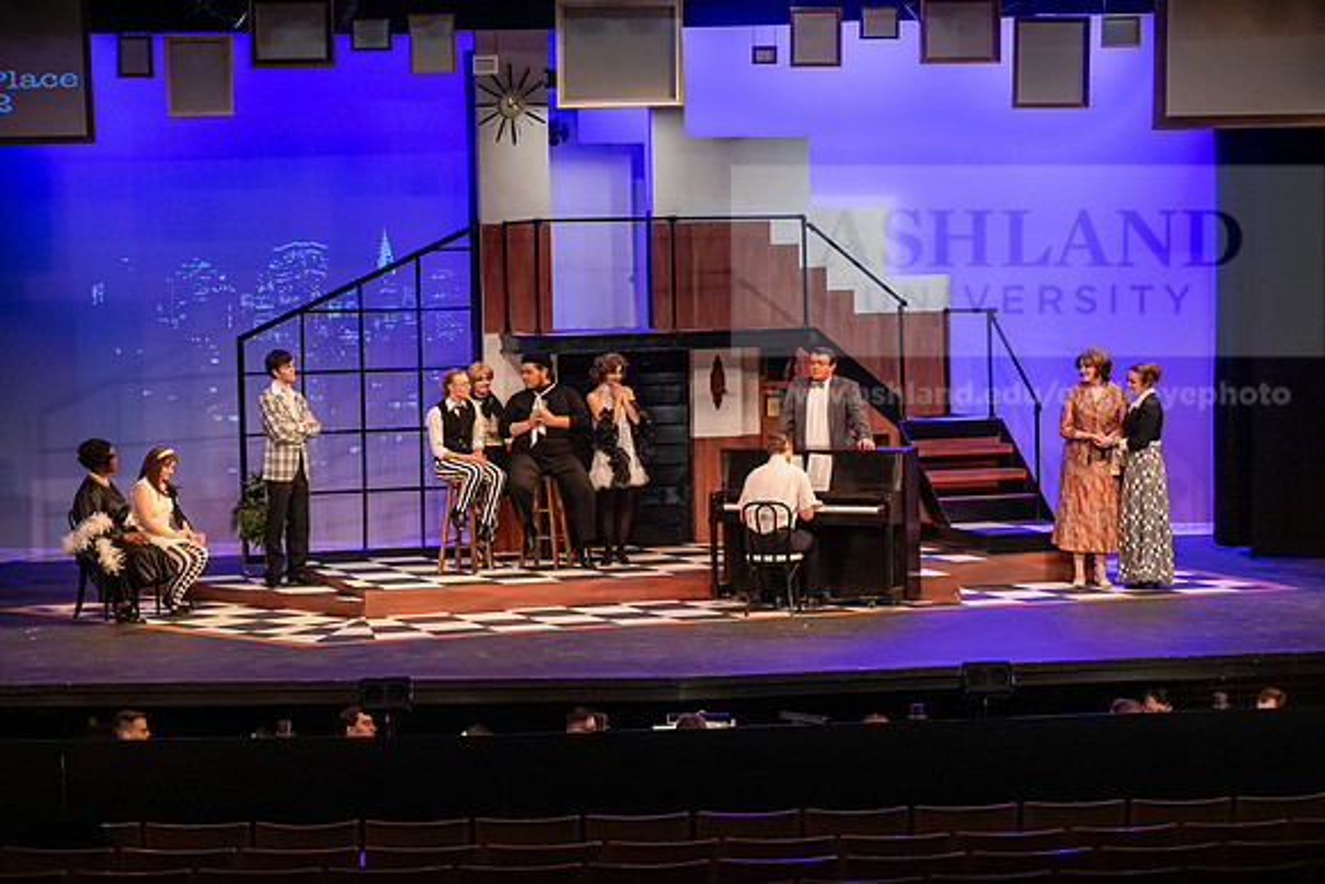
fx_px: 3166
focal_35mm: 86
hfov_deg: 23.6
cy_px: 442
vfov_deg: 15.9
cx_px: 662
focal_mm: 86
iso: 3200
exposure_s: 1/200
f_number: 3.5
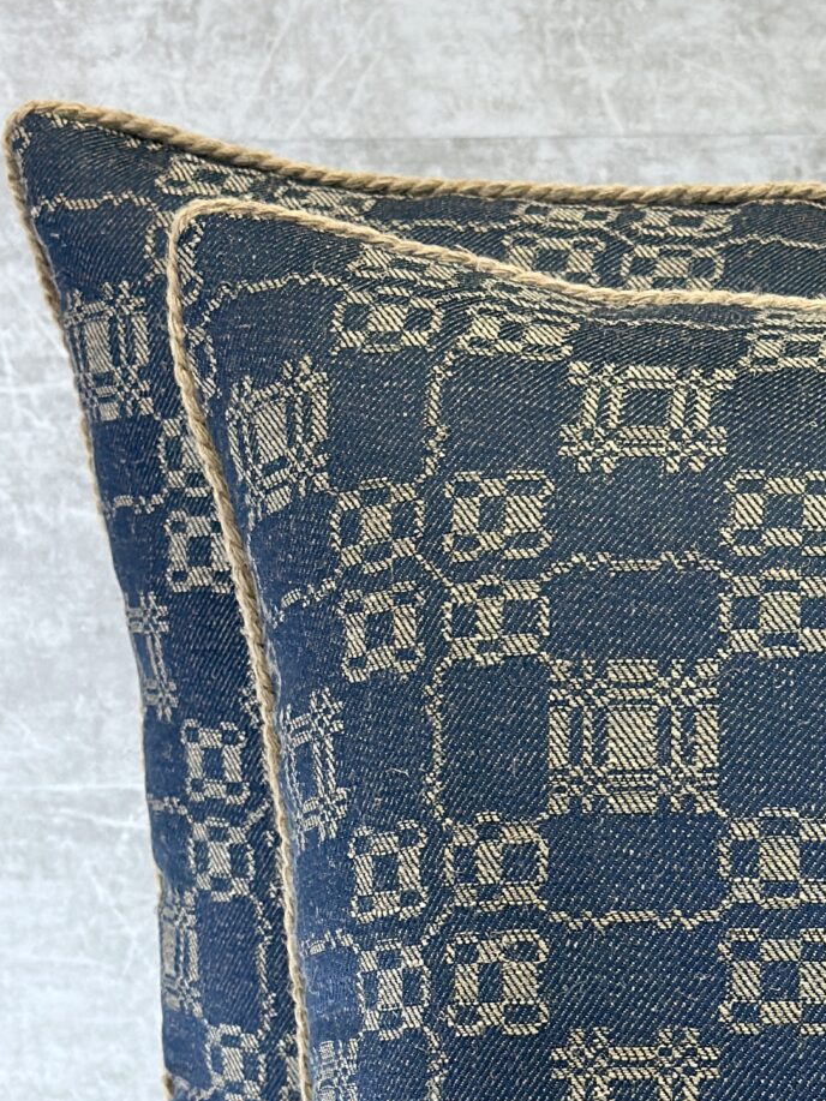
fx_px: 4262
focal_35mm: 134
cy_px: 1156
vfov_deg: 14.4
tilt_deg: -18.6
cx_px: 1037
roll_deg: +2.3
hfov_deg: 10.8
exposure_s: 1/120
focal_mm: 6.86
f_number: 1.78
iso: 100
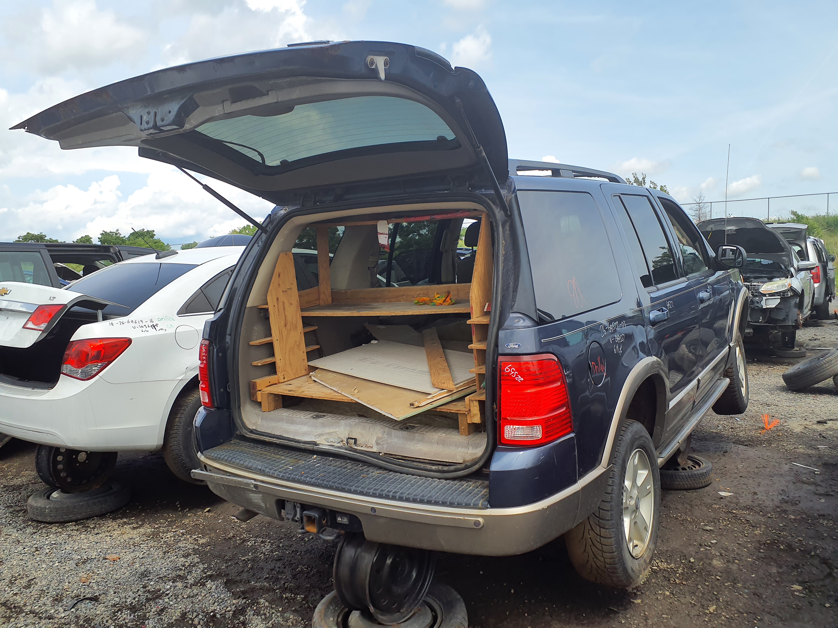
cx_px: 419
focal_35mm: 27
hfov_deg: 65.3
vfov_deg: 51.4
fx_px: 654
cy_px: 314
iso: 40
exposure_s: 1/1292
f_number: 1.9
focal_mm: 3.58
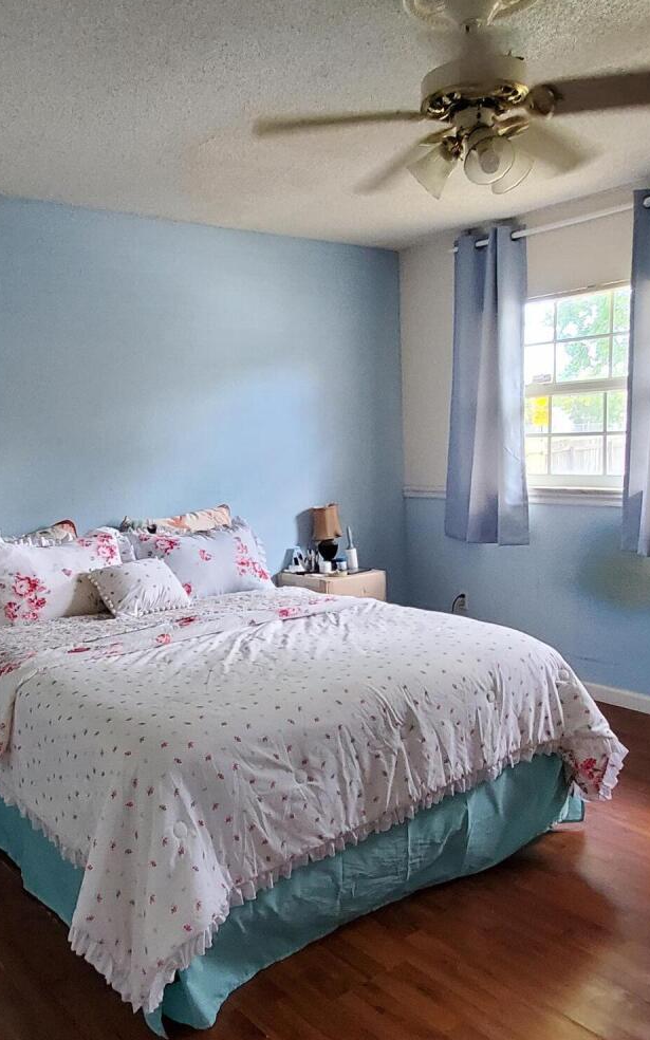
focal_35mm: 28
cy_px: 575
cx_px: 273
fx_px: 794
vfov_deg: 66.3
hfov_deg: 44.4
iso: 640
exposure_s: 1/60
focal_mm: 1.8
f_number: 2.2
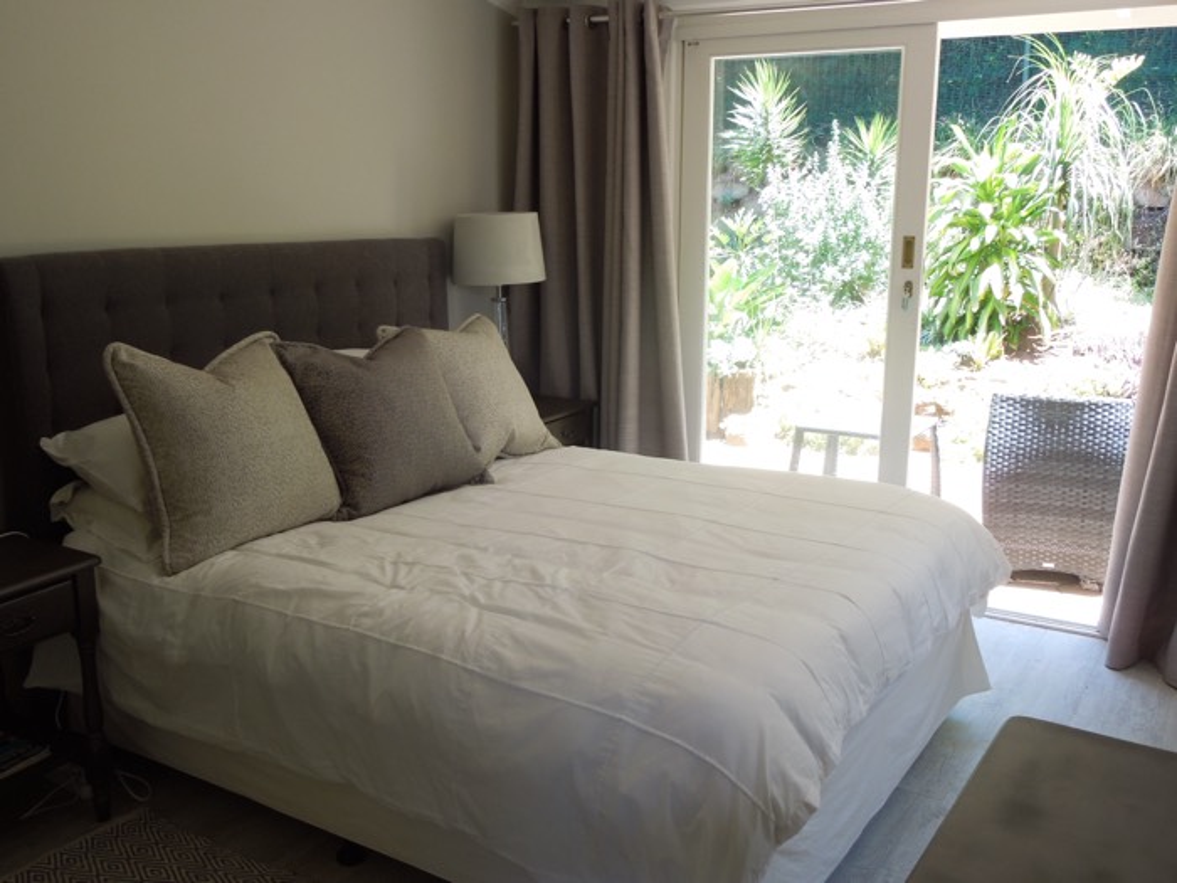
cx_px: 588
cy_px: 442
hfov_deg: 58.4
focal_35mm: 31
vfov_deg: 45.4
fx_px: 1054
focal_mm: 5.6
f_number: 3.6
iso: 100
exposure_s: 1/30
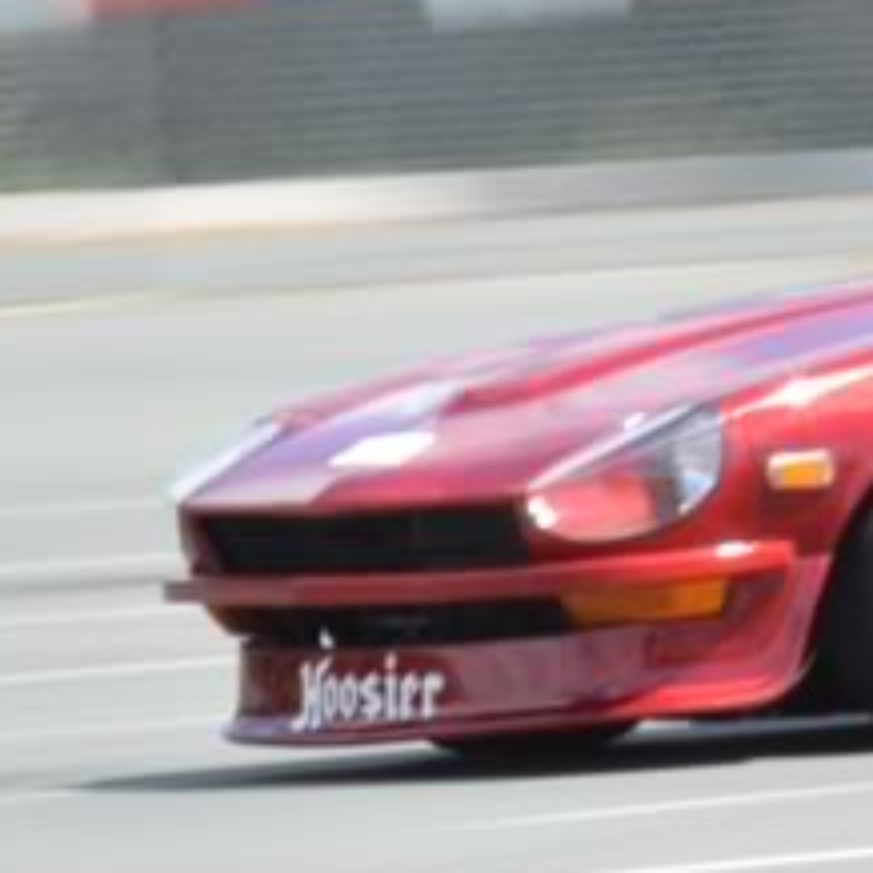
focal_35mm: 934
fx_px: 26650
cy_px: 390
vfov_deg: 1.9
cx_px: 1362
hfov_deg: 1.9
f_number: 25
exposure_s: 1/40
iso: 400
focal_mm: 200
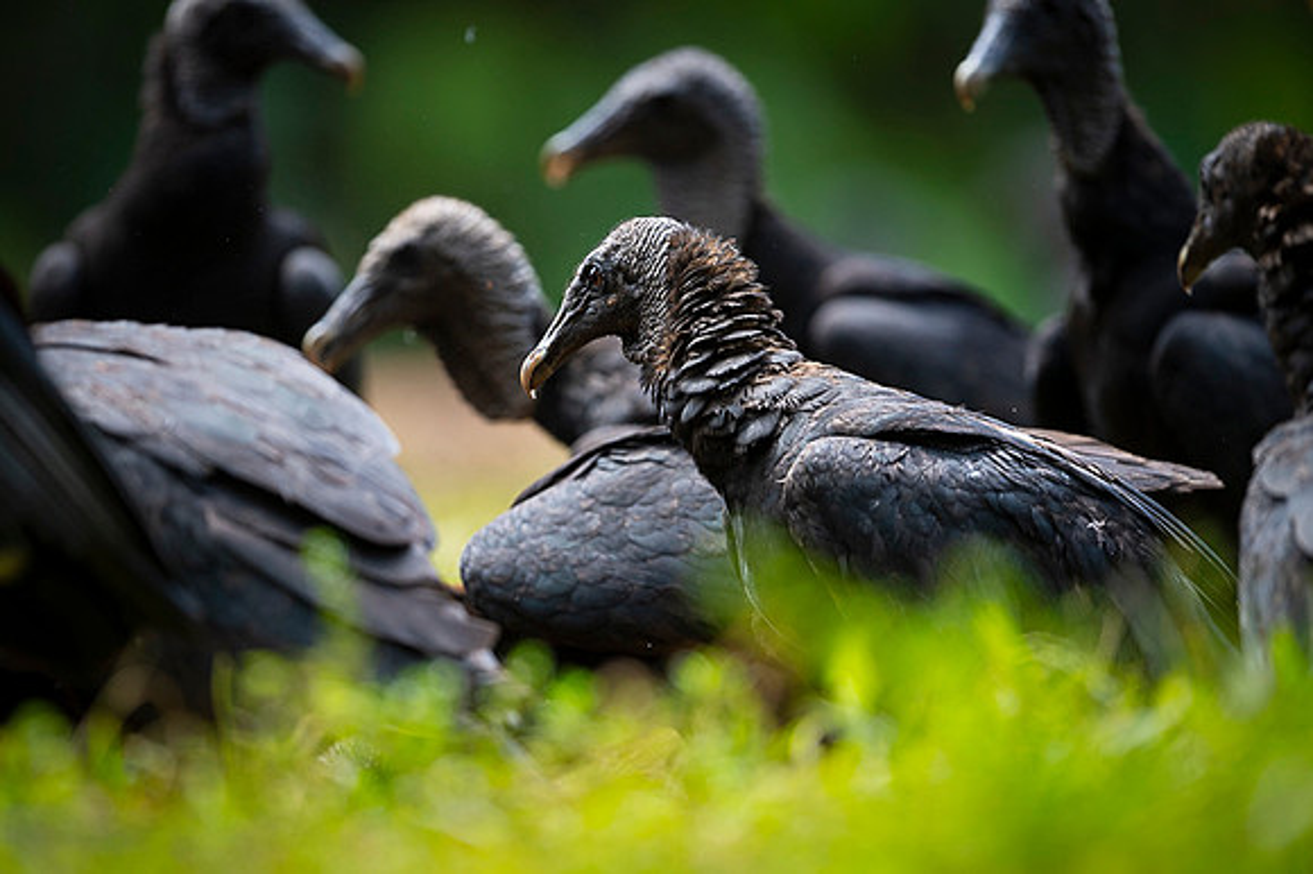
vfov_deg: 2.5
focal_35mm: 547
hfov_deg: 3.8
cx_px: 595
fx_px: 19924
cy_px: 478
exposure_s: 1/500
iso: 400
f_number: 4
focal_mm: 500
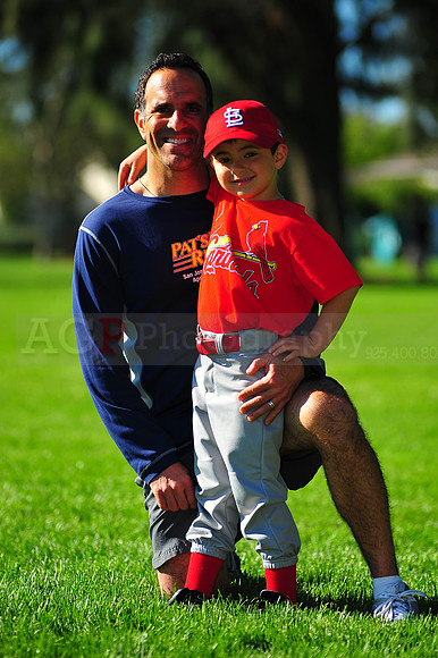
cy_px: 329
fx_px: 3289
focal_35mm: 180
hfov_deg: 7.6
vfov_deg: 11.4
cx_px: 219
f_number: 4
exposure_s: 1/1600
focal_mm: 180
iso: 200
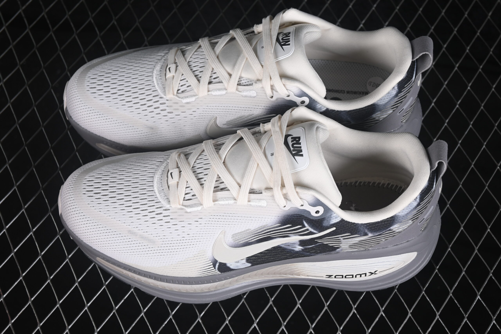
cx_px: 250
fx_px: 1044
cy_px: 167
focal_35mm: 75
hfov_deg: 27.0
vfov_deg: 18.2
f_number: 7.1
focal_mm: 50
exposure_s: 1/80
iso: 160
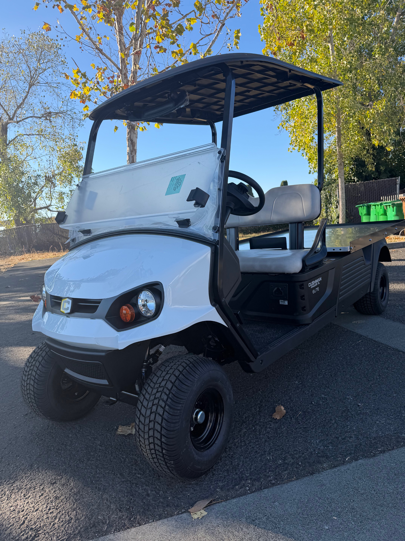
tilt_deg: -8.4
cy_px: 270
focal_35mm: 24
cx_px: 202
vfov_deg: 71.6
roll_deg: +6.3
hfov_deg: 56.8
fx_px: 374
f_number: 1.78
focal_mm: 6.76
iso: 80
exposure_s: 1/1770
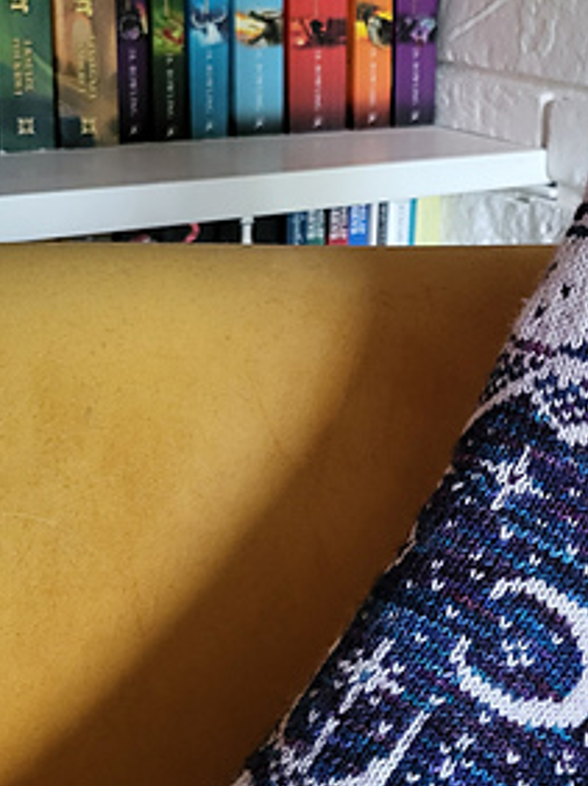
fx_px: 1338
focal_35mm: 59
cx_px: 578
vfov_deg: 32.7
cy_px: 376
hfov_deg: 23.8
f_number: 1.8
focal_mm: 5.4
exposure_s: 1/50
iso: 640
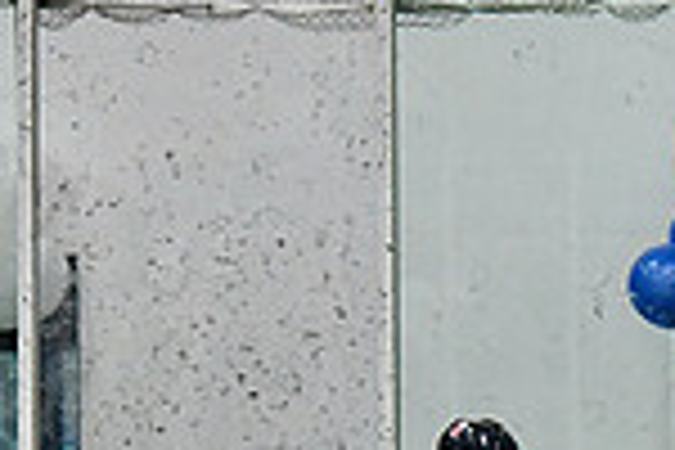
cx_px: 981
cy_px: 803
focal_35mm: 600
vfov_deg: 2.3
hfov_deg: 3.4
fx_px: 11249
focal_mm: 155
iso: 12800
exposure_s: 1/1000
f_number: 5.6
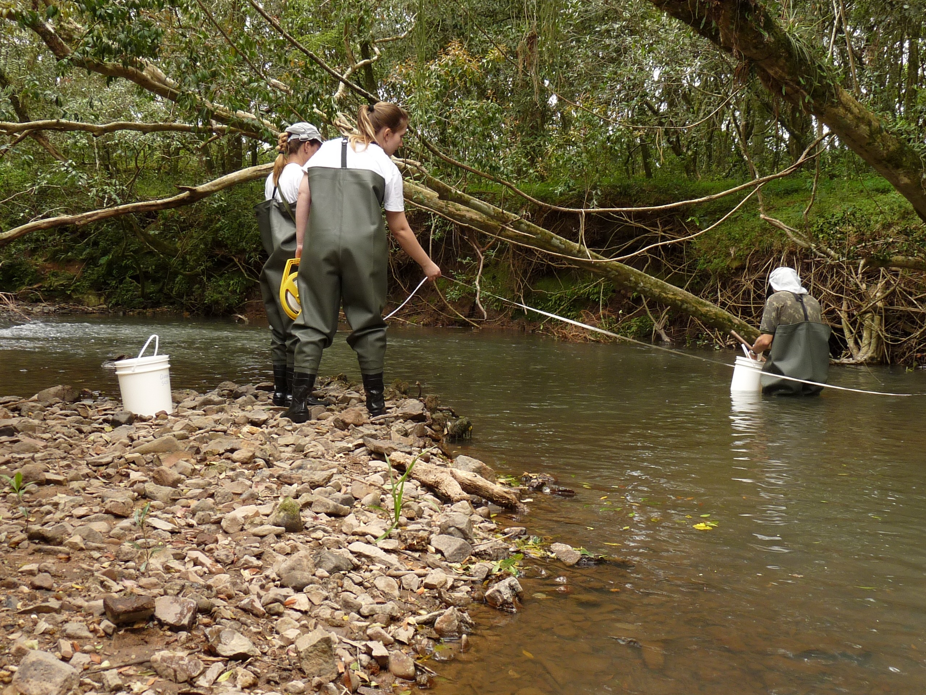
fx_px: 1017
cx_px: 463
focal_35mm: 38
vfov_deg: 37.7
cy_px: 348
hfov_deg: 49.0
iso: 100
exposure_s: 1/60
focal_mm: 4.8
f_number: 3.2
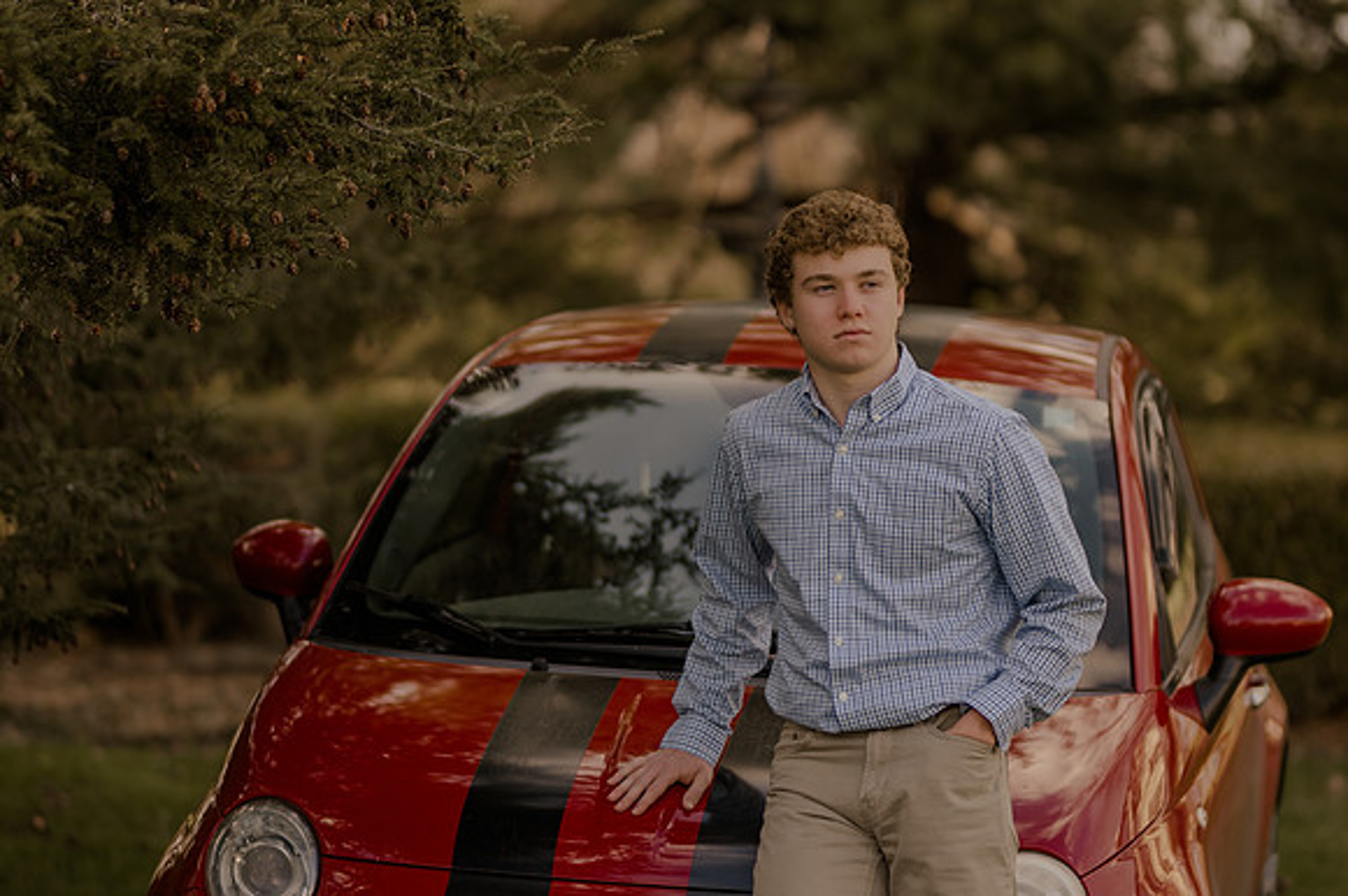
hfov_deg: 16.1
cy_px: 448
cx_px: 674
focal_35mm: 127
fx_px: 4753
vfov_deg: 10.8
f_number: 1.4
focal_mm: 85
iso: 100
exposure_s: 1/800
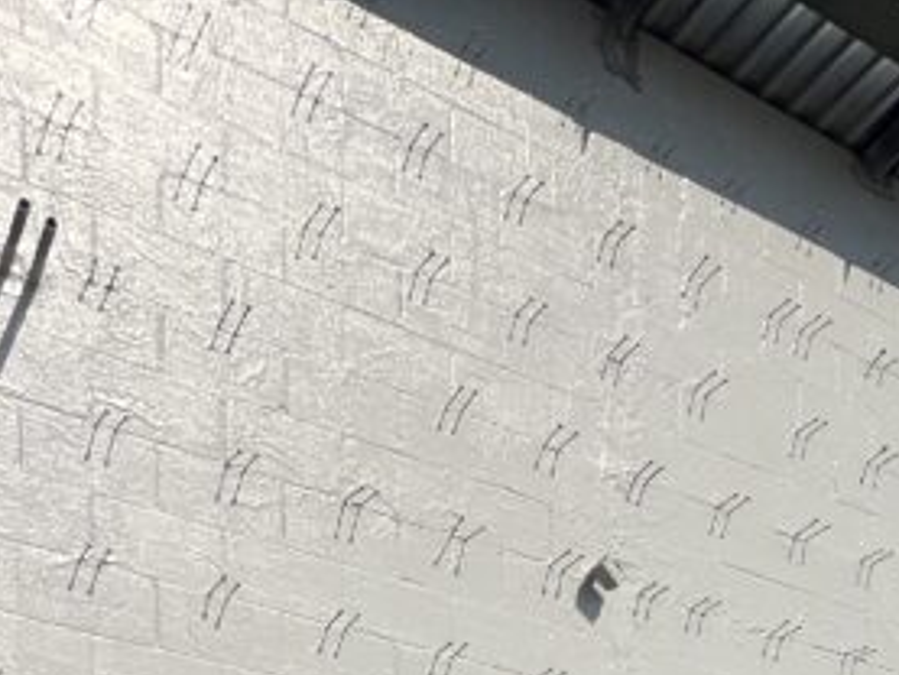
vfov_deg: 20.5
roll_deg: +0.2
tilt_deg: +1.5
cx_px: 341
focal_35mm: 48
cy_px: 1240
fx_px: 1247
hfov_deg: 39.4
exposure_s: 1/3040
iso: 32
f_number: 1.8
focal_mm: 1.57
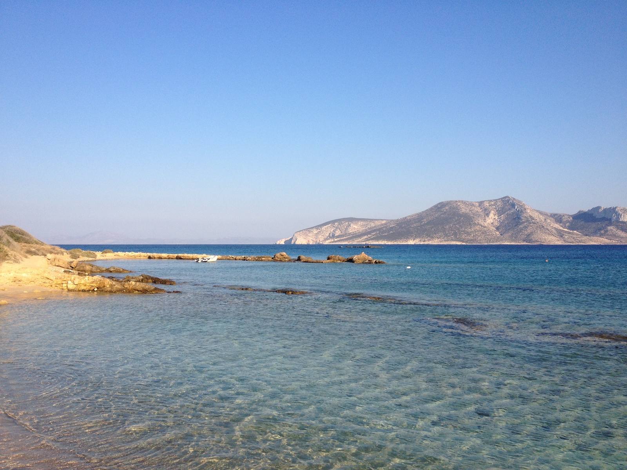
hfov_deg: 52.6
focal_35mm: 35
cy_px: 235
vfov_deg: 40.7
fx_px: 634
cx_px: 314
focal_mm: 4.28
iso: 50
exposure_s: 1/1577
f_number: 2.4
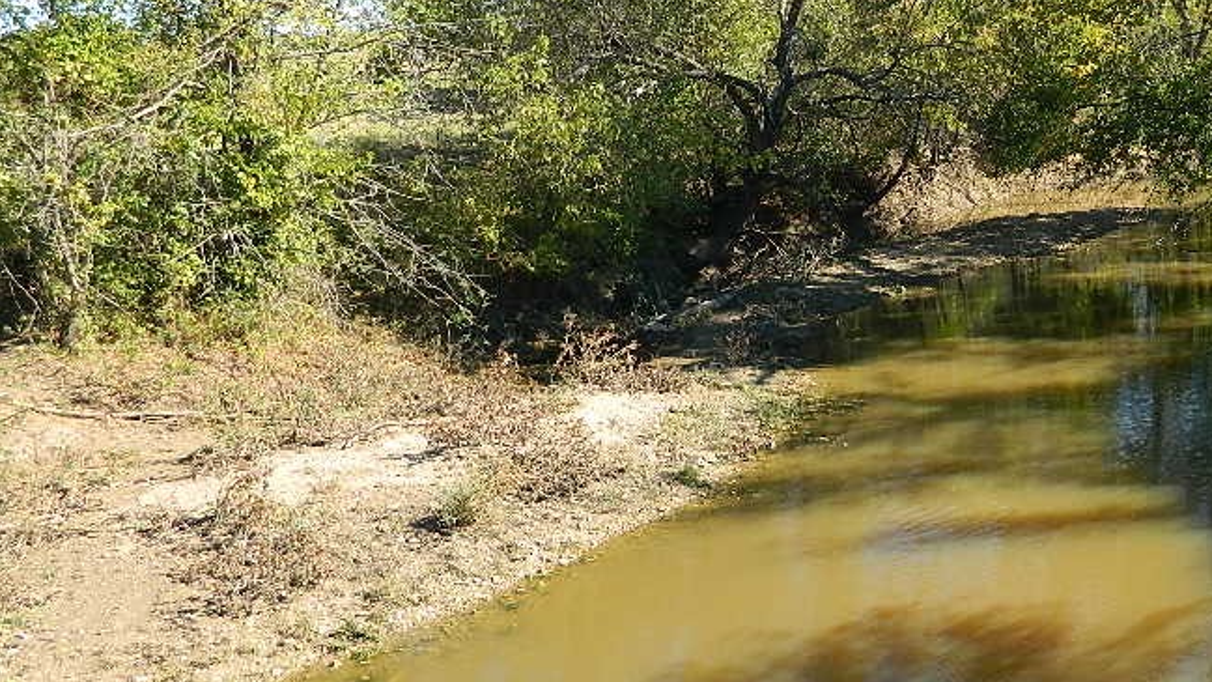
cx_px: 923
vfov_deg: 27.7
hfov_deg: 45.6
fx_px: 1382
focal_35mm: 43
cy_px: 357
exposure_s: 1/320
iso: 80
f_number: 3.1
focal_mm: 4.5
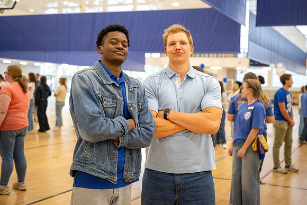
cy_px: 80
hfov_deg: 40.0
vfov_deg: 27.2
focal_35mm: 49
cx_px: 153
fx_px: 422
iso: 2500
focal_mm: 40
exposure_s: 1/250
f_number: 2.8
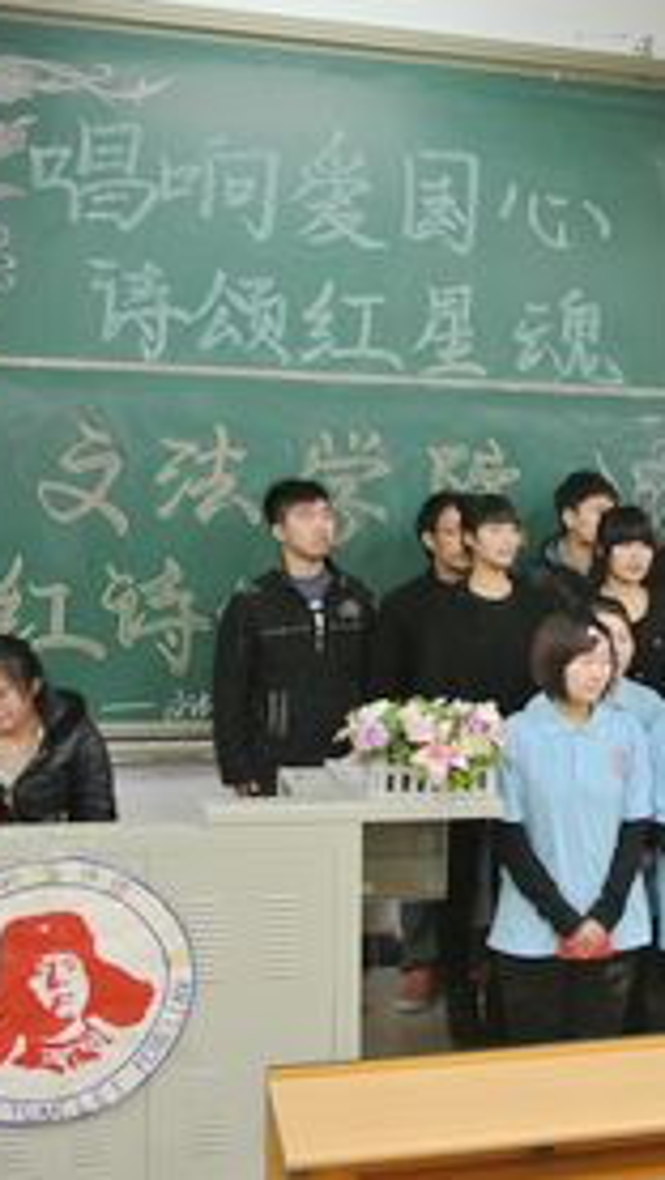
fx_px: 1691
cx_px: 767
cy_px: 594
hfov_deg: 20.9
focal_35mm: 54
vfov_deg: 38.5
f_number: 3.8
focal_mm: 12.7
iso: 800
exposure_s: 1/30
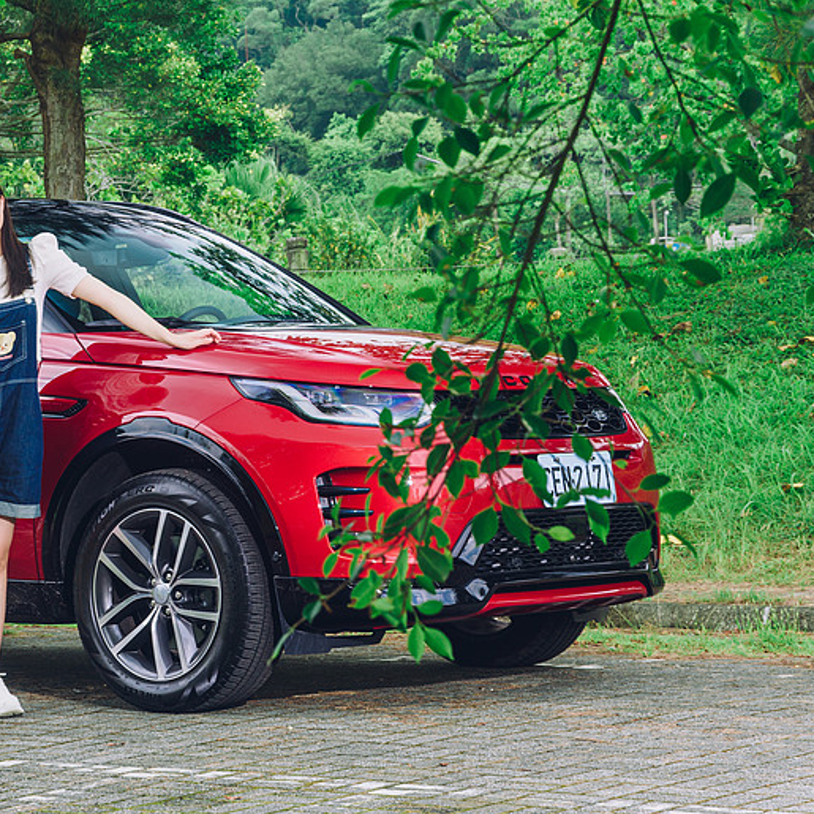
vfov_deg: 15.0
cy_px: 410
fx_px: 3086
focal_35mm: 116
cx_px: 220
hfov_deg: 15.0
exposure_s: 1/50
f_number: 5.6
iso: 400
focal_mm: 90
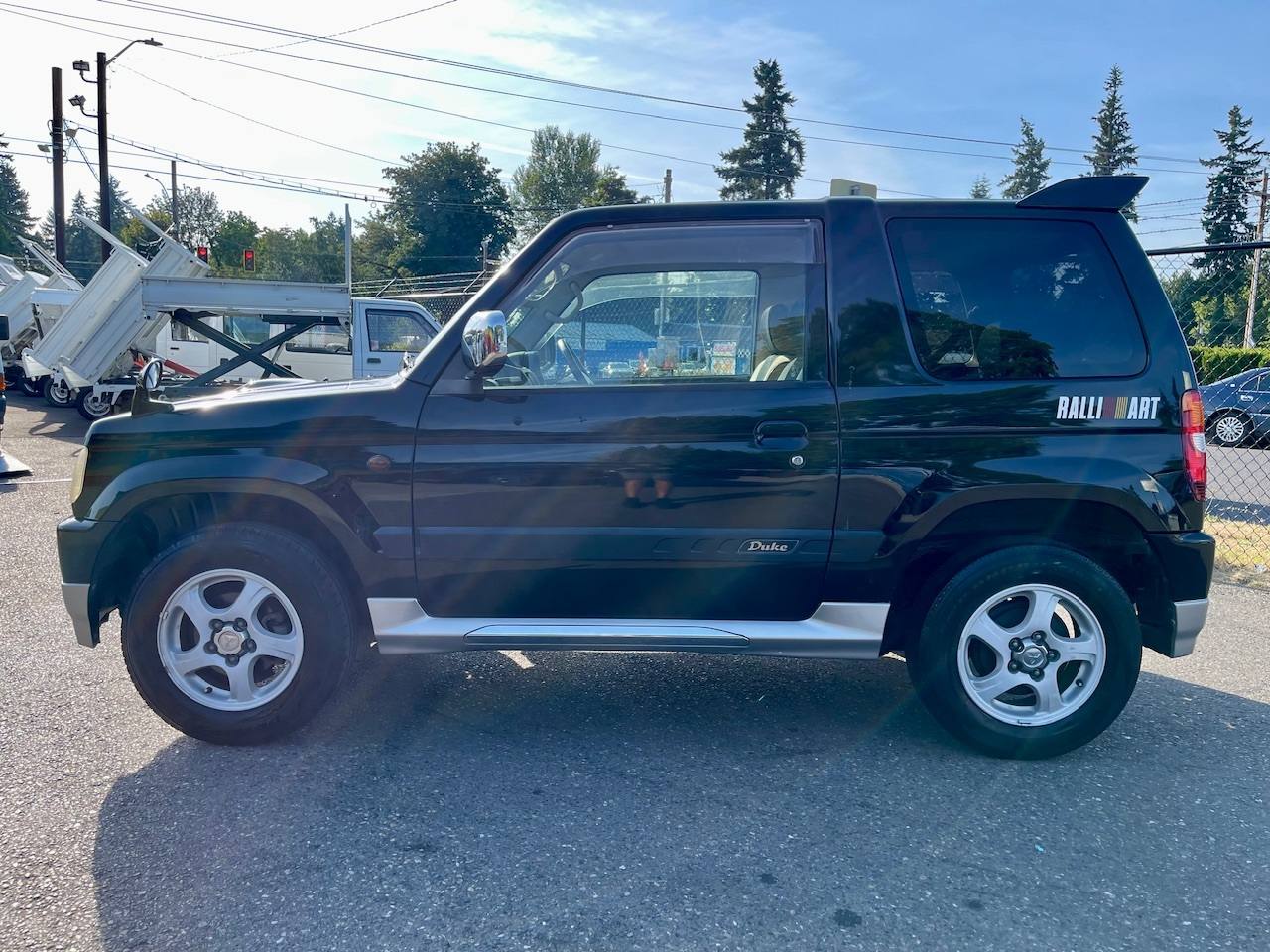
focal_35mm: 25
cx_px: 635
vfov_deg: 54.9
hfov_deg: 69.4
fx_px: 917
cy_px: 476
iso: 32
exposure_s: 1/901
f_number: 1.6
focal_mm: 5.1
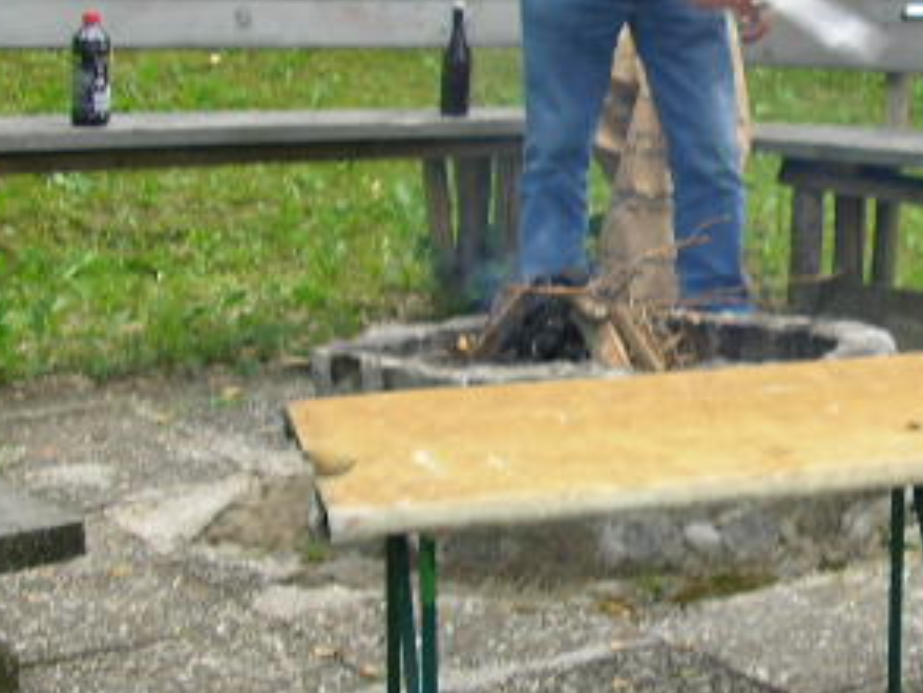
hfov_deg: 23.3
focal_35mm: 83
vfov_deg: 17.7
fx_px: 2214
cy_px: 198
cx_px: 712
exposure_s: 1/110
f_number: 2.9
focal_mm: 5.8
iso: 50
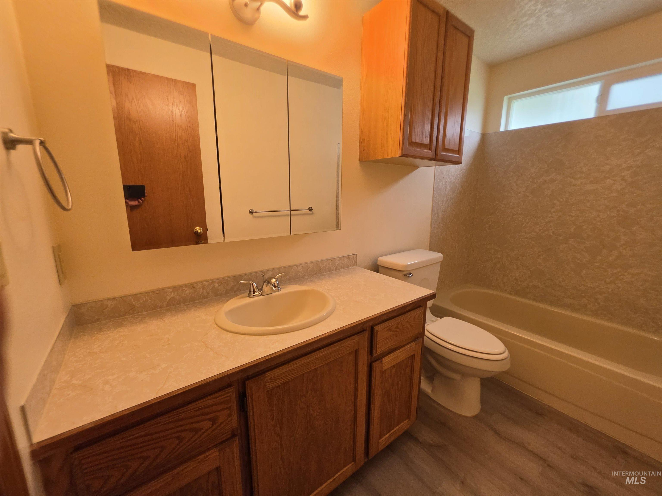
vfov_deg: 89.9
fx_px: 249
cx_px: 331
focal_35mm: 13
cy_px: 248
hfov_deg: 106.2
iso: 160
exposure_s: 1/120
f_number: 1.9
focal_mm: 2.2
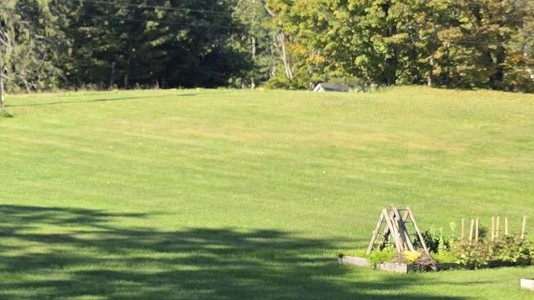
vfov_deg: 12.2
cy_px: 92
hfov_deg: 18.2
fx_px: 1401
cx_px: -350
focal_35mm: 99
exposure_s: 1/2169
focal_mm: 6.3
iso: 80
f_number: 1.7
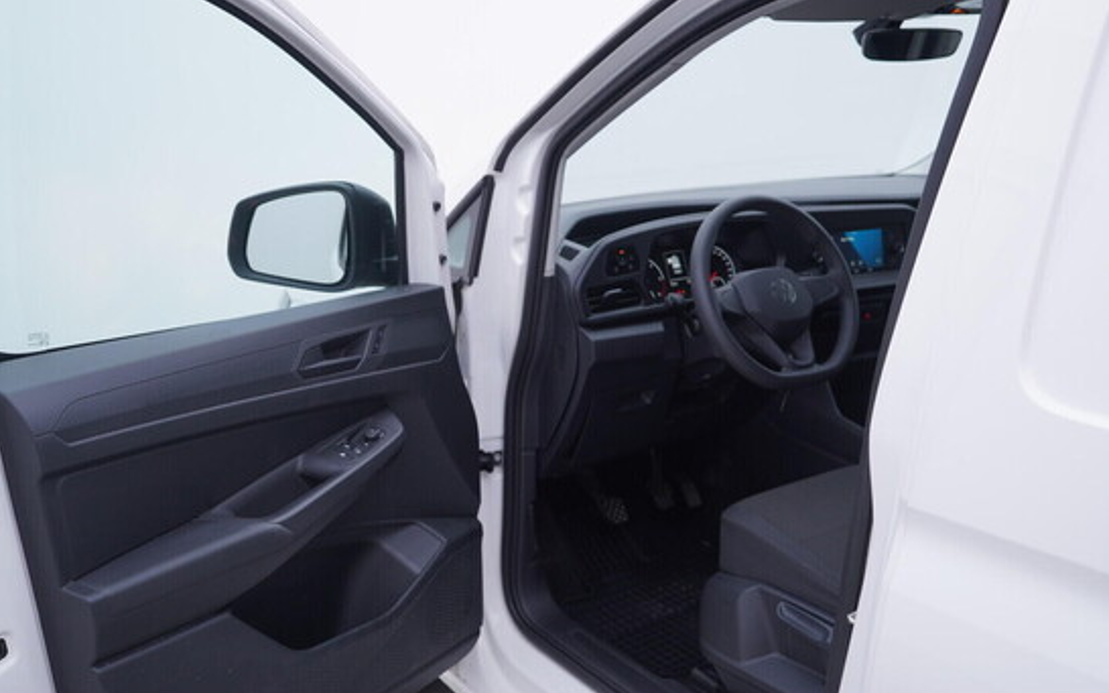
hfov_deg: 52.8
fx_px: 1118
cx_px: 557
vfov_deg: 34.4
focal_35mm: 37
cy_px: 357
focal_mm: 24
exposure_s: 1/60
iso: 125
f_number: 3.5
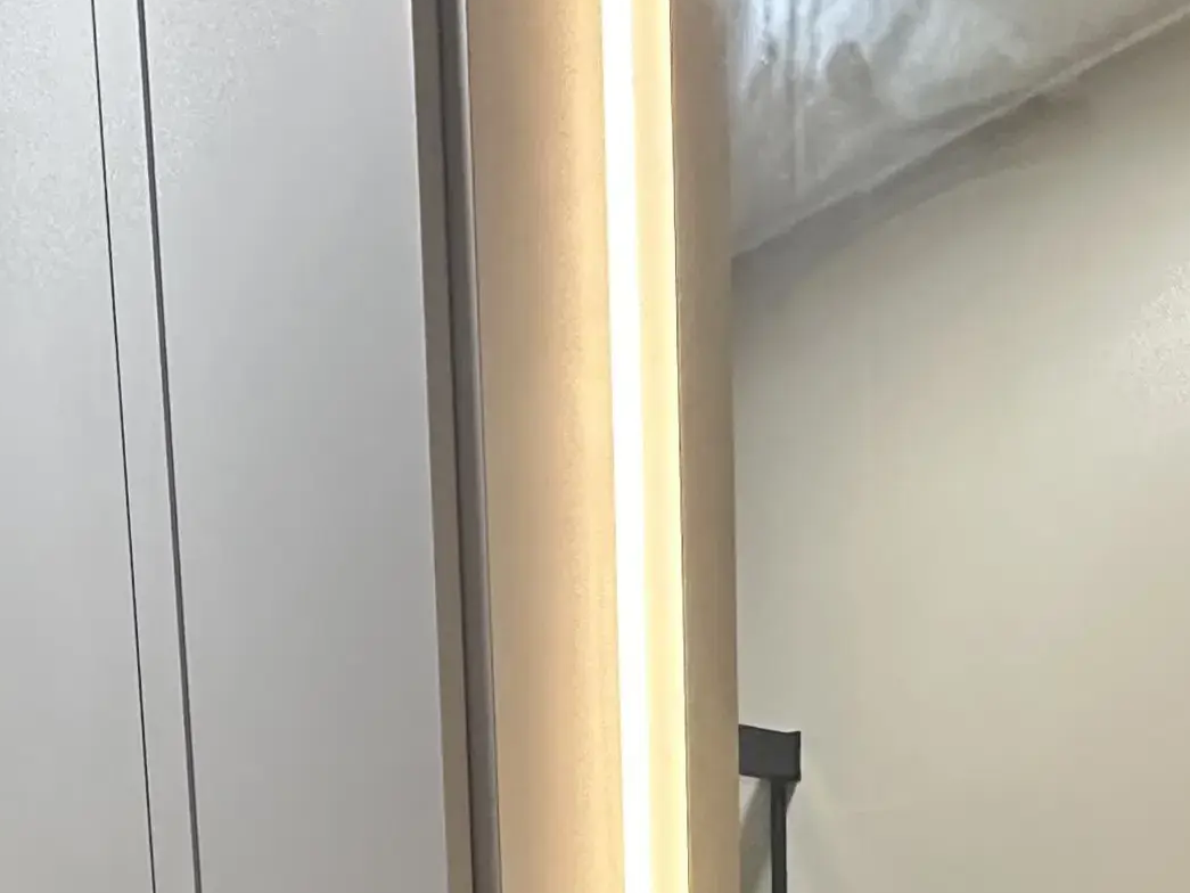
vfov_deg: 20.5
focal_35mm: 54
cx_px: 292
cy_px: 1539
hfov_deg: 34.7
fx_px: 1857
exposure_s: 1/60
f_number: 2.2
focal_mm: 2.22
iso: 250
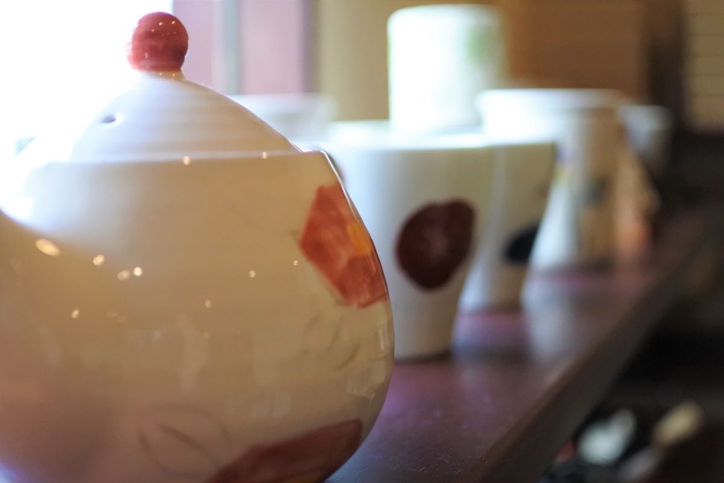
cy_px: 242
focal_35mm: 49
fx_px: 985
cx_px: 362
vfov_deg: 27.5
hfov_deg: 40.3
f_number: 2
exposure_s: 1/800
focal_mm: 18.5
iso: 1600
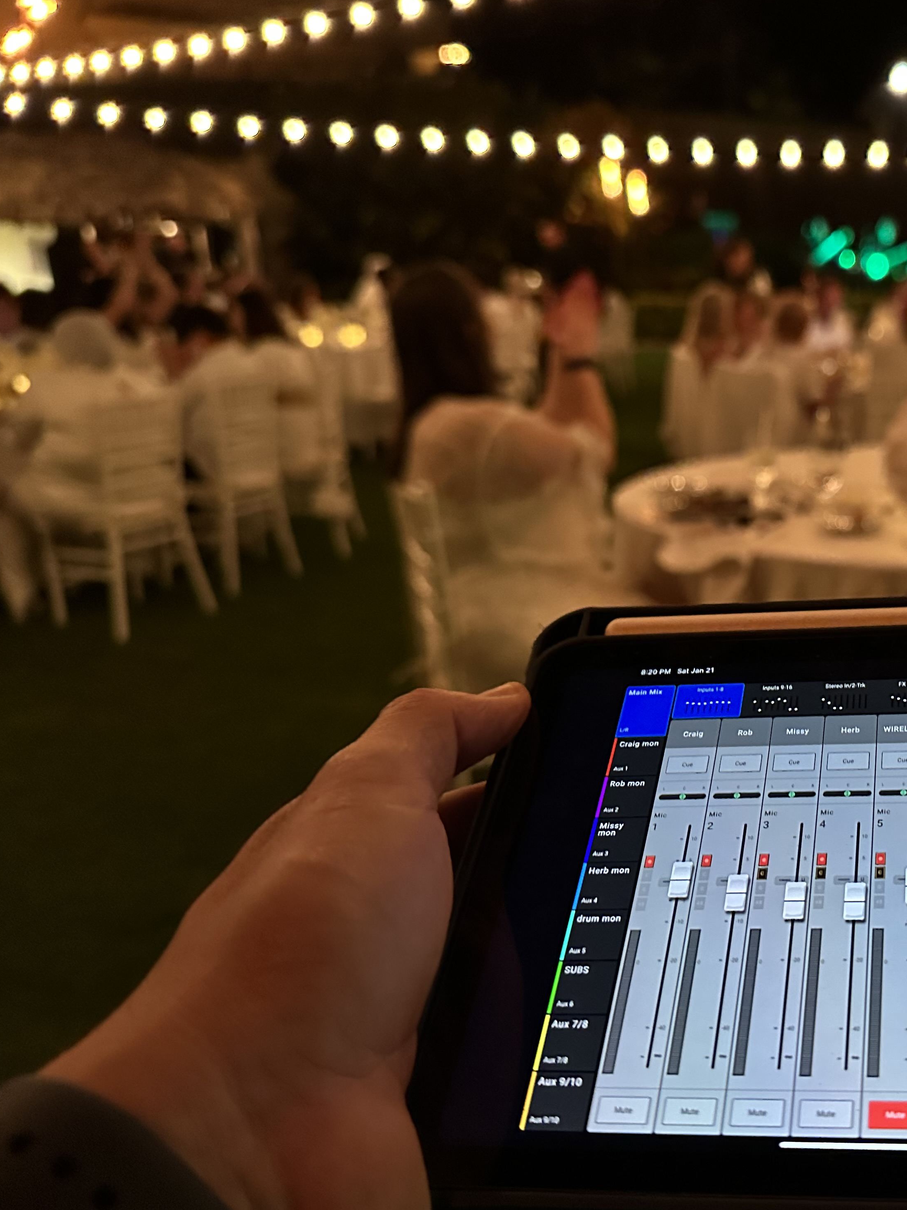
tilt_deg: -14.1
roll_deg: +0.3
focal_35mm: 33
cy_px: 600
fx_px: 1153
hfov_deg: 39.7
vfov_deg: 55.4
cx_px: 821
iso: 800
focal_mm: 6.86
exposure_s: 1/30
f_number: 1.78
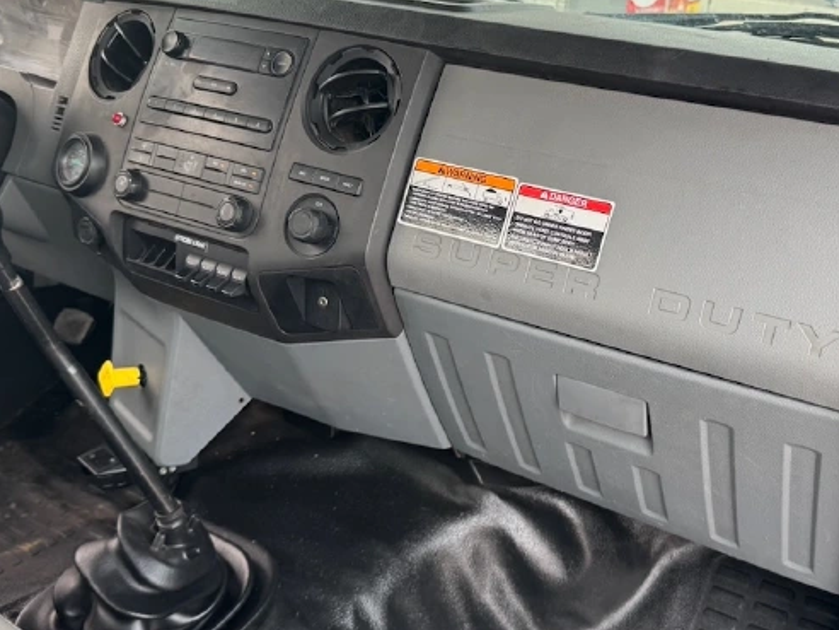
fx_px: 945
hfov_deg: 47.7
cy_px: 278
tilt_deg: -20.2
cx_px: 489
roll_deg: -5.5
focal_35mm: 39
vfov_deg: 36.8
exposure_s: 1/341
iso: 80
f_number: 1.78
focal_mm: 6.76
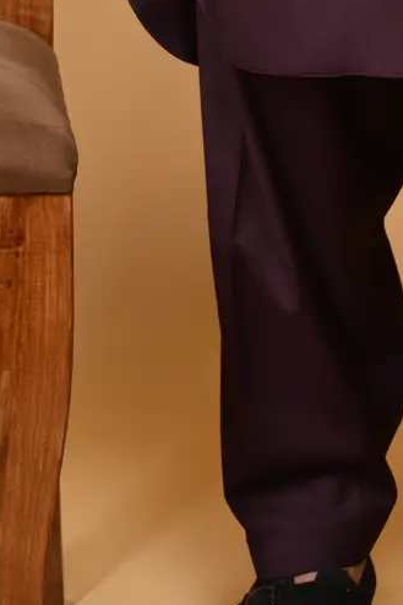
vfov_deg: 9.0
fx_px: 3646
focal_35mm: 217
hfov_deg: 6.3
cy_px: -523
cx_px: 310
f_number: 2.8
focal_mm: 42
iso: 100
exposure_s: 1/200
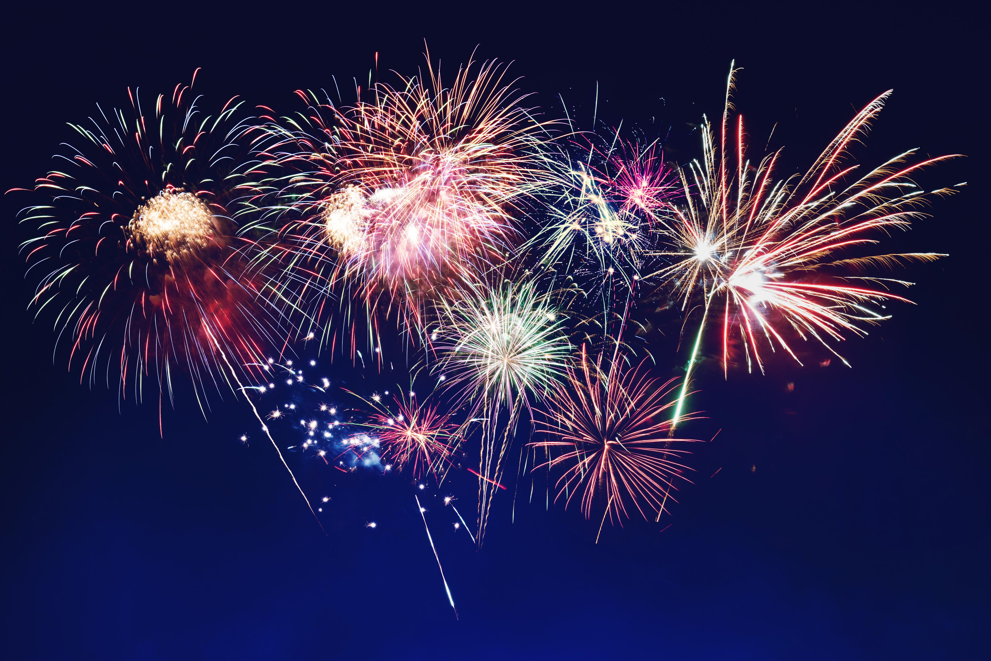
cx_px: 496
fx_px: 2891
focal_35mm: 105
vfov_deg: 13.1
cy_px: 330
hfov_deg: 19.4
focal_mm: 105
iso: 200
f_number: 3
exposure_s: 1/80
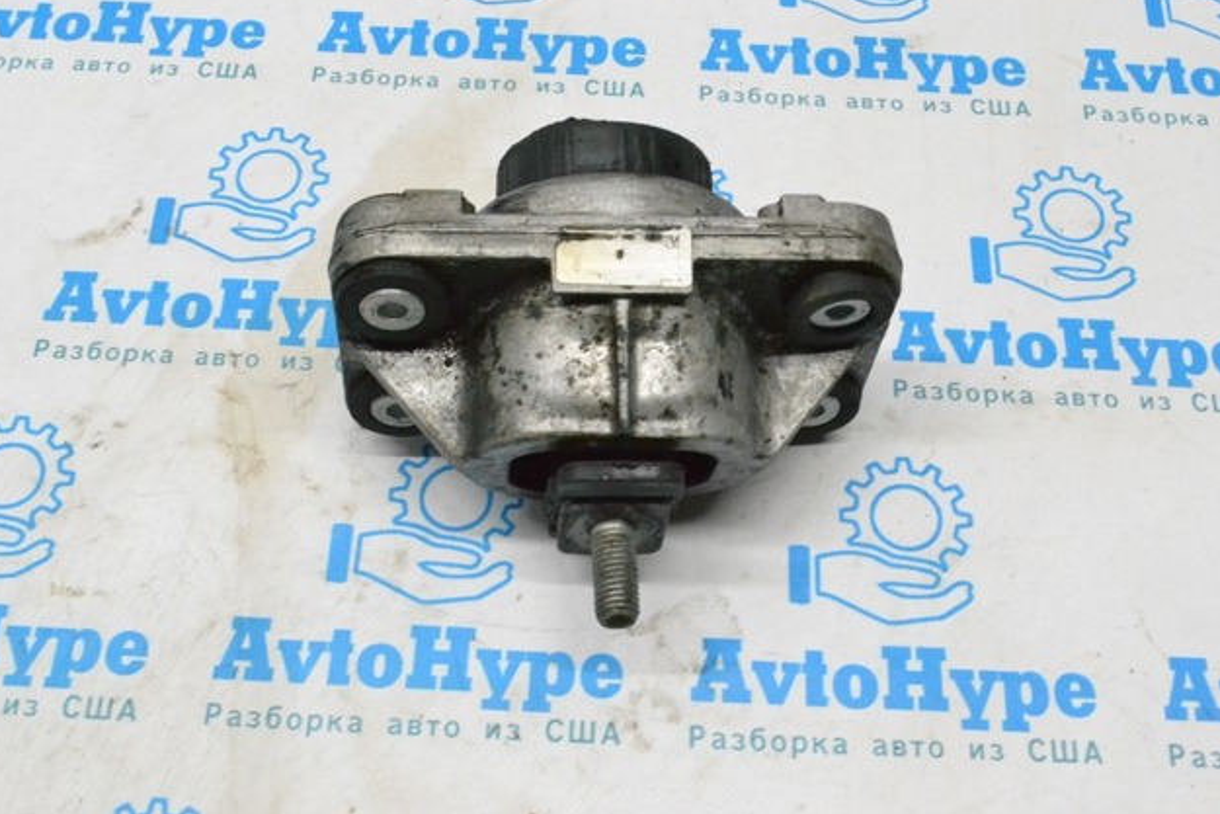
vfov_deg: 31.2
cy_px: 404
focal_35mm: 43
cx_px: 613
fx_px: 1457
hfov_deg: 45.4
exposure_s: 1/160
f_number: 11
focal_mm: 28
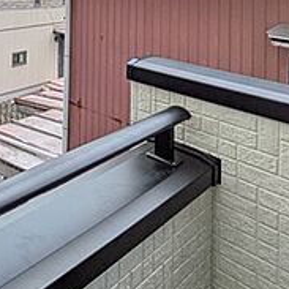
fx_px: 397
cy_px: -42
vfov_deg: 33.8
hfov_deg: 34.7
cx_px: -25
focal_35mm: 42
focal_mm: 1.83
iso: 51
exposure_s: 1/1437
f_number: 2.2
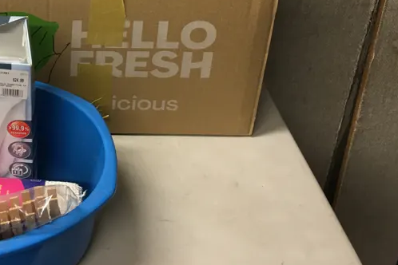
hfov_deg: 30.8
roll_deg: -2.5
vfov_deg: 20.7
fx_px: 685
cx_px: 32
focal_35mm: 62
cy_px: -37
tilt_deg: -24.1
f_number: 2.2
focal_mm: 4.15
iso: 32
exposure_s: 1/17
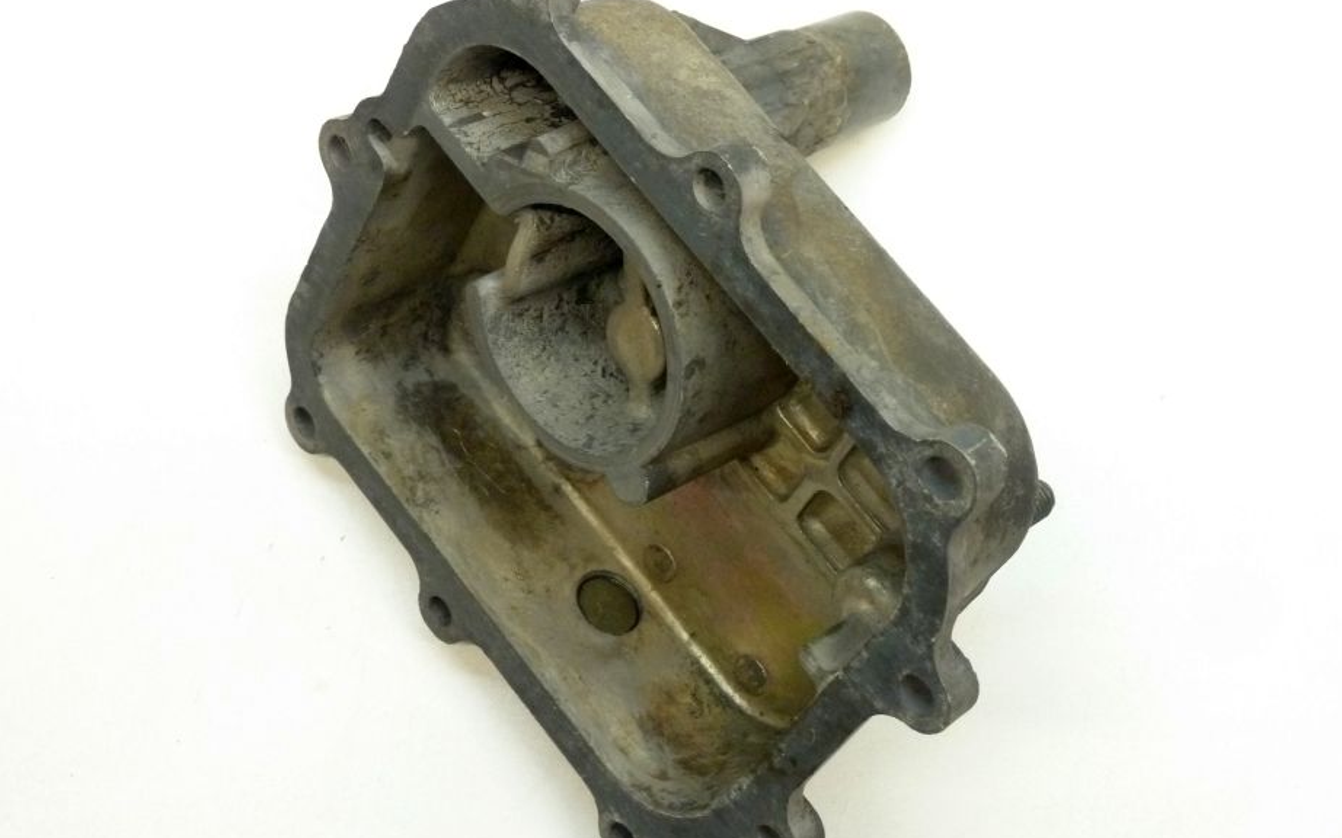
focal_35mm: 59
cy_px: 425
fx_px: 2158
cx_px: 678
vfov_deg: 22.0
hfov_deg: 34.6
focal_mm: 9.1
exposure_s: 1/20
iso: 400
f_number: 3.9
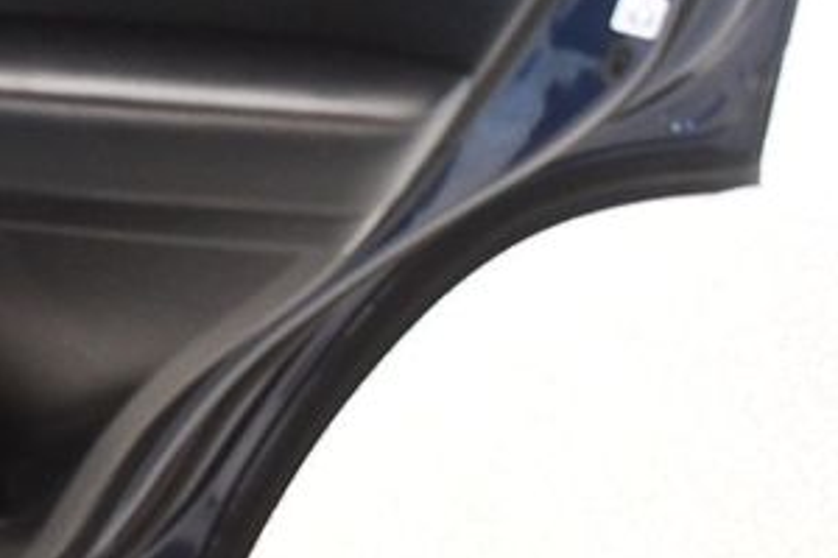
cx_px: -3
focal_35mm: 64
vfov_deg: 20.9
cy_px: 86
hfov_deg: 29.3
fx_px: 1490
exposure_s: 1/60
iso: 6400
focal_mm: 20
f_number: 3.5
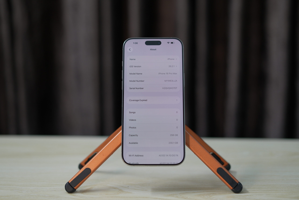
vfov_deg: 27.0
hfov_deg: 39.6
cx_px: 150
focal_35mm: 50
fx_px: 415
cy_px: 100
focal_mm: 50
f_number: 2.2
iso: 320
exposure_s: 1/100
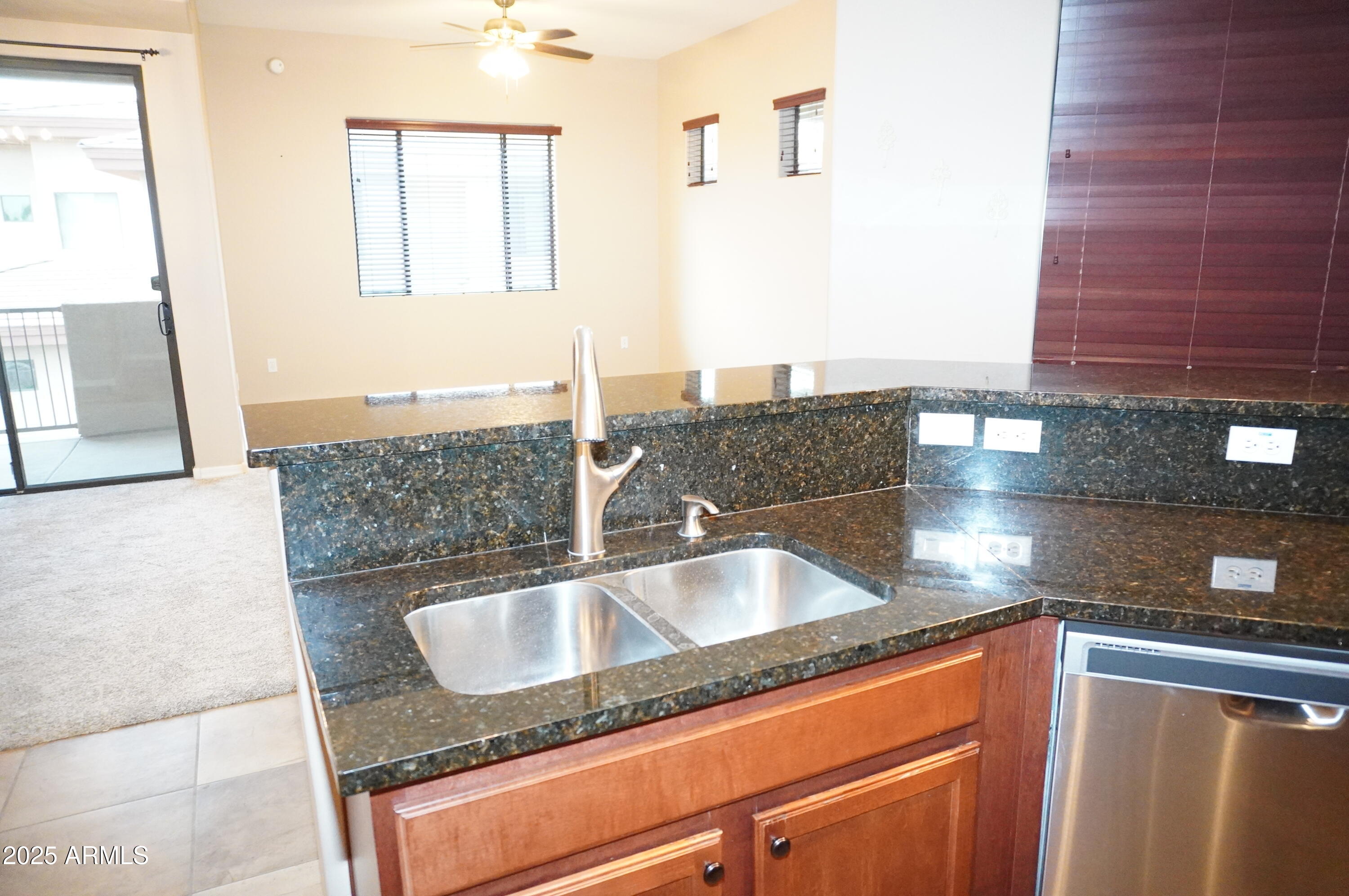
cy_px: 448
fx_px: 898
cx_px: 674
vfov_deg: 53.0
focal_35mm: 24
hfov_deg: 73.8
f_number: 3.5
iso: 6400
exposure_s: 1/100
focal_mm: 16
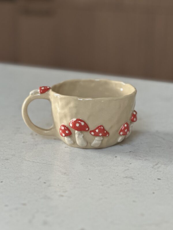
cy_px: 115
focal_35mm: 77
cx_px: 86
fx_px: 513
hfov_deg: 19.1
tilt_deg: -17.6
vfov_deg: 25.3
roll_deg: -1.2
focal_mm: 9
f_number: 2.8
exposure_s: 1/67
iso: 250
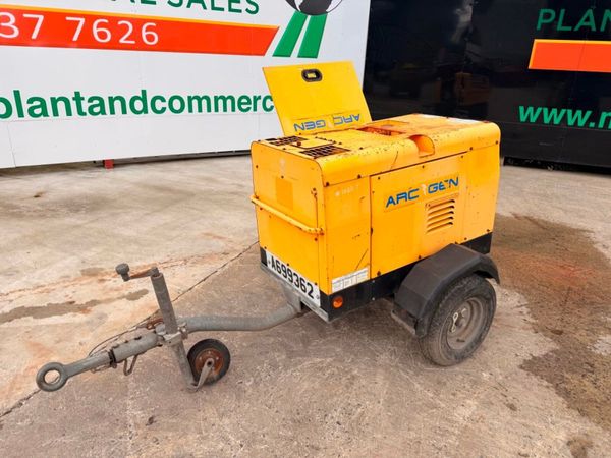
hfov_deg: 71.6
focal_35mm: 24
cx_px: 306
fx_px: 424
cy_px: 229
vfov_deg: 56.8
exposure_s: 1/2445
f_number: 1.78
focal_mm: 6.76
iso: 80
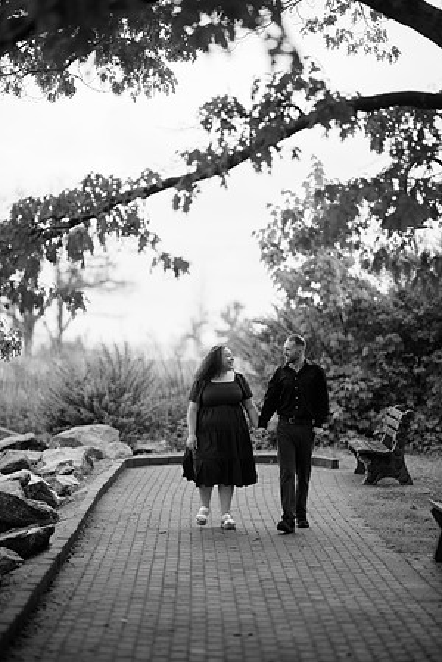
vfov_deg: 23.9
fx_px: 1565
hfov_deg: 16.1
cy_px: 331
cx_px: 221
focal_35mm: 85
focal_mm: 85
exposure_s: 1/250
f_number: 1.2
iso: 64
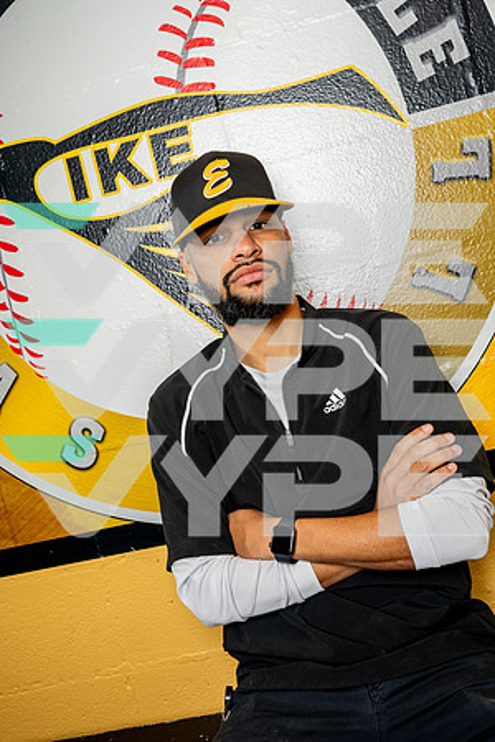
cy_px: 371
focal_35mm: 35
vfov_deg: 54.4
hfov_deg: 37.9
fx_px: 722
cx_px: 248
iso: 400
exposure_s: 1/200
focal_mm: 35
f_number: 8
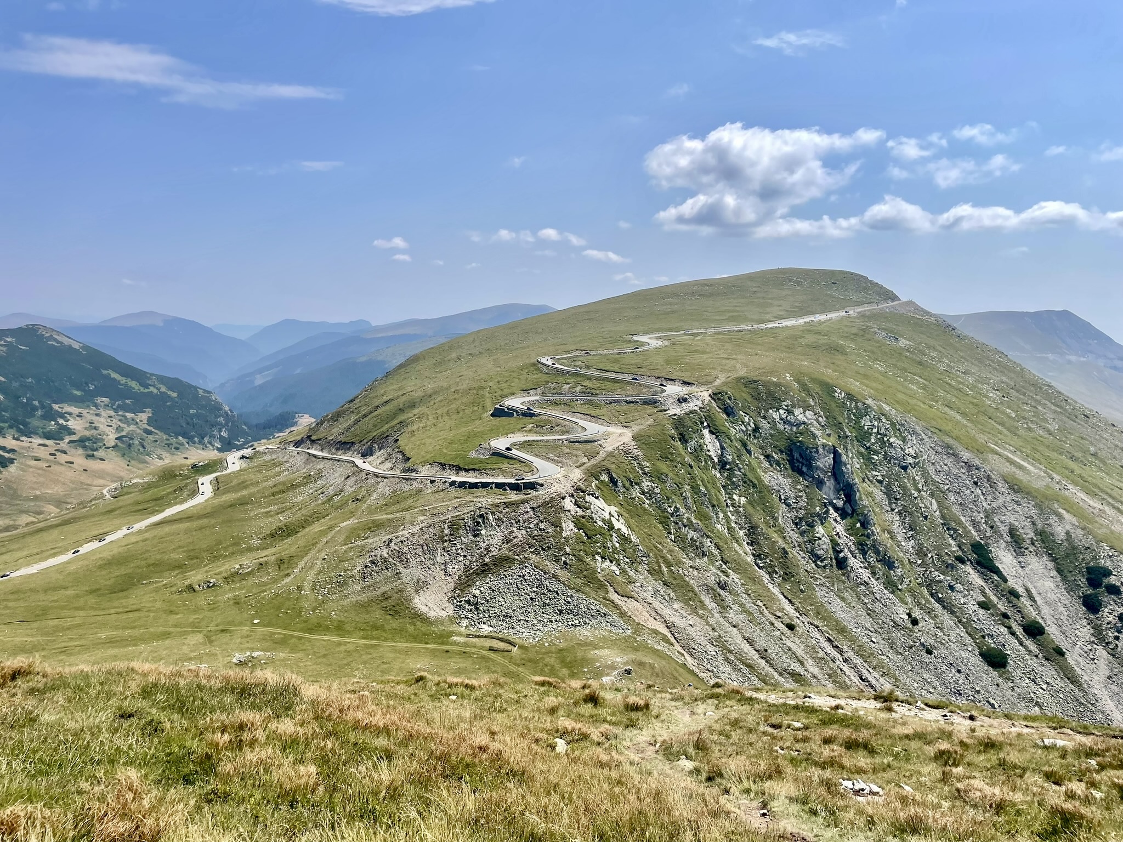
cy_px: 421
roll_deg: -0.4
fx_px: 843
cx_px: 562
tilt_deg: -7.4
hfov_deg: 67.3
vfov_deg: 53.1
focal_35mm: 26
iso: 32
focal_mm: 4.2
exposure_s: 1/5556
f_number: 1.6
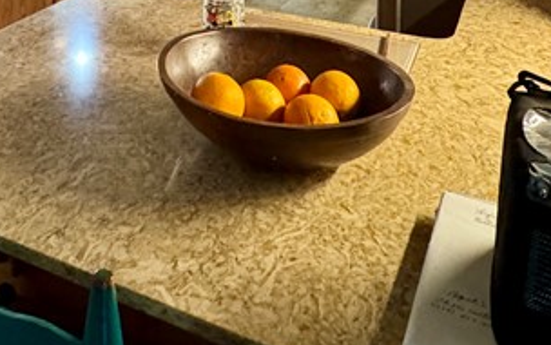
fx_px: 751
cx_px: 107
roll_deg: -0.5
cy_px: -222
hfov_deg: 38.7
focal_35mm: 50
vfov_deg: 20.6
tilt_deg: -0.6
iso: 640
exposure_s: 1/60
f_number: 2.2
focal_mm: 2.22
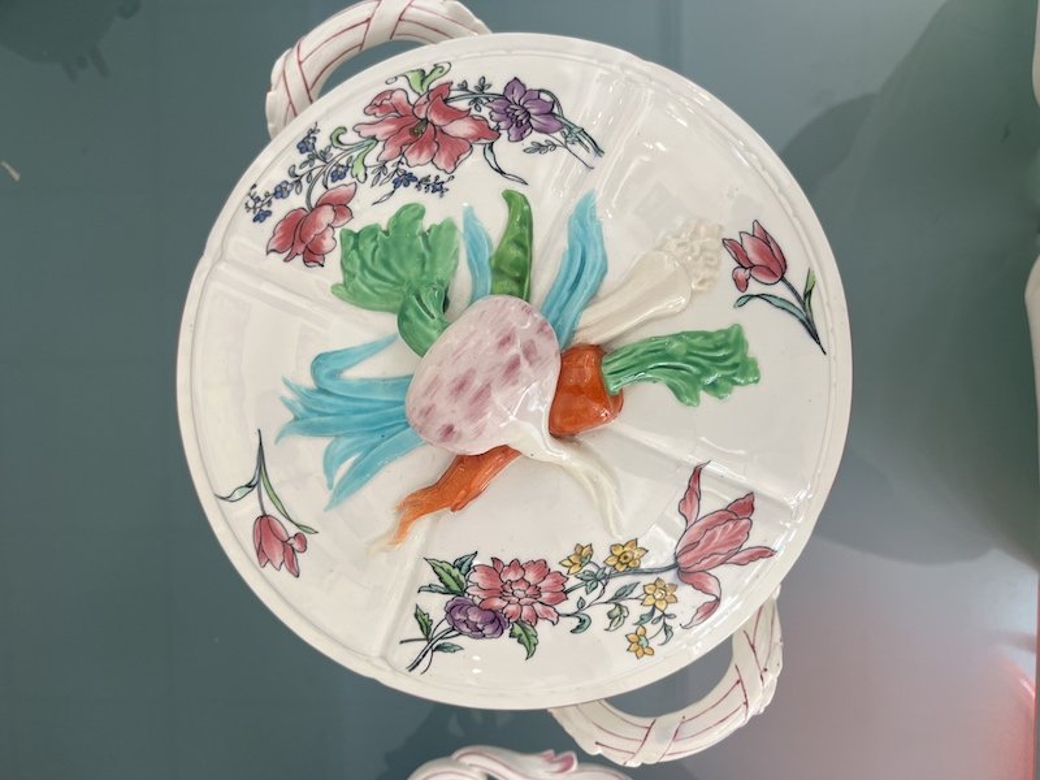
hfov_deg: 67.3
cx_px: 520
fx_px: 781
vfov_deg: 53.1
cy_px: 390
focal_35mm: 26
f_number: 1.6
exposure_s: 1/97
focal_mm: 5.1
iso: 50
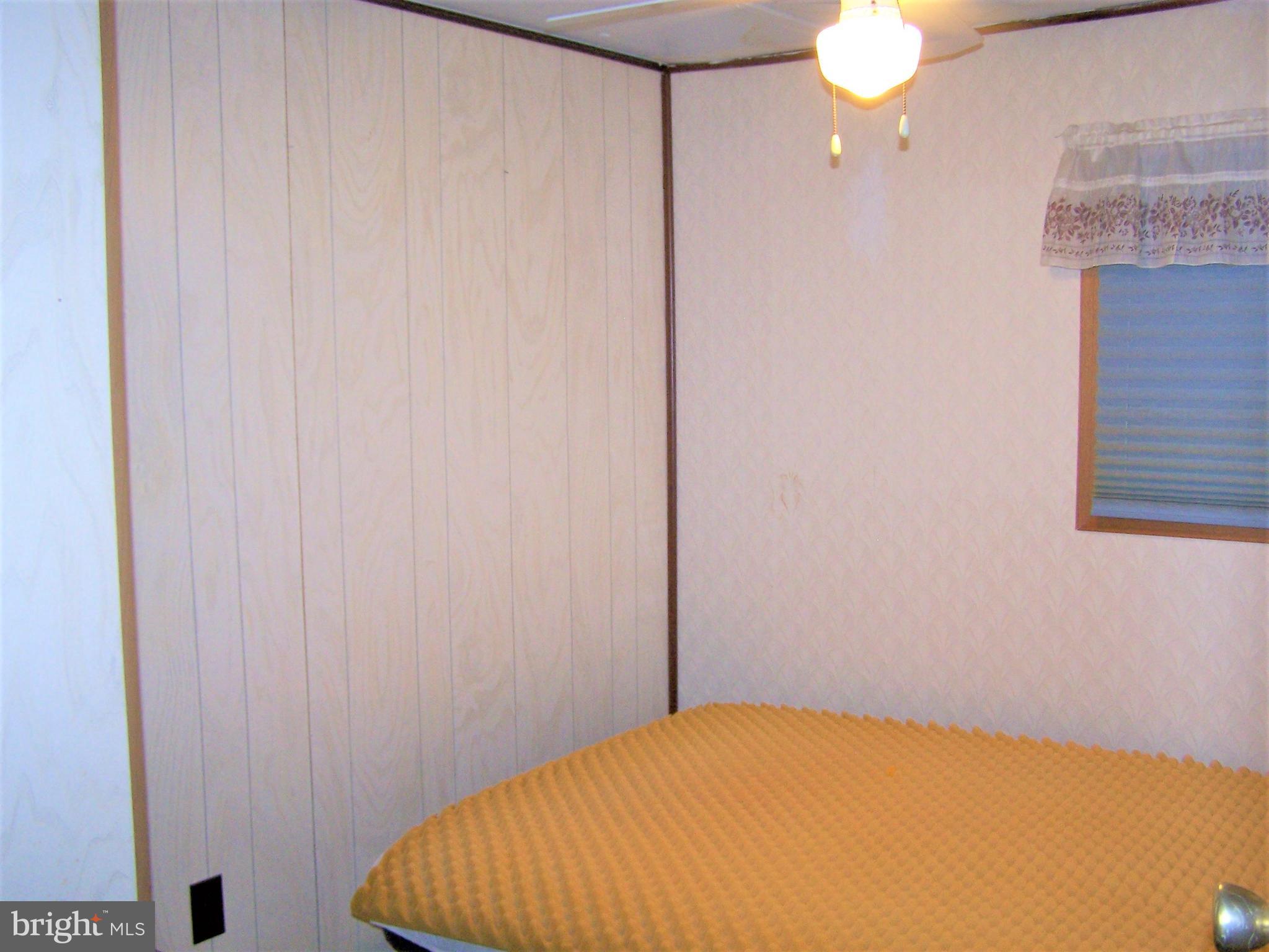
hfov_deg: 49.0
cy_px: 476
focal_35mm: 38
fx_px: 1393
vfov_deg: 37.7
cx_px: 634
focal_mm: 6.3
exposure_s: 1/60
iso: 140
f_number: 2.8
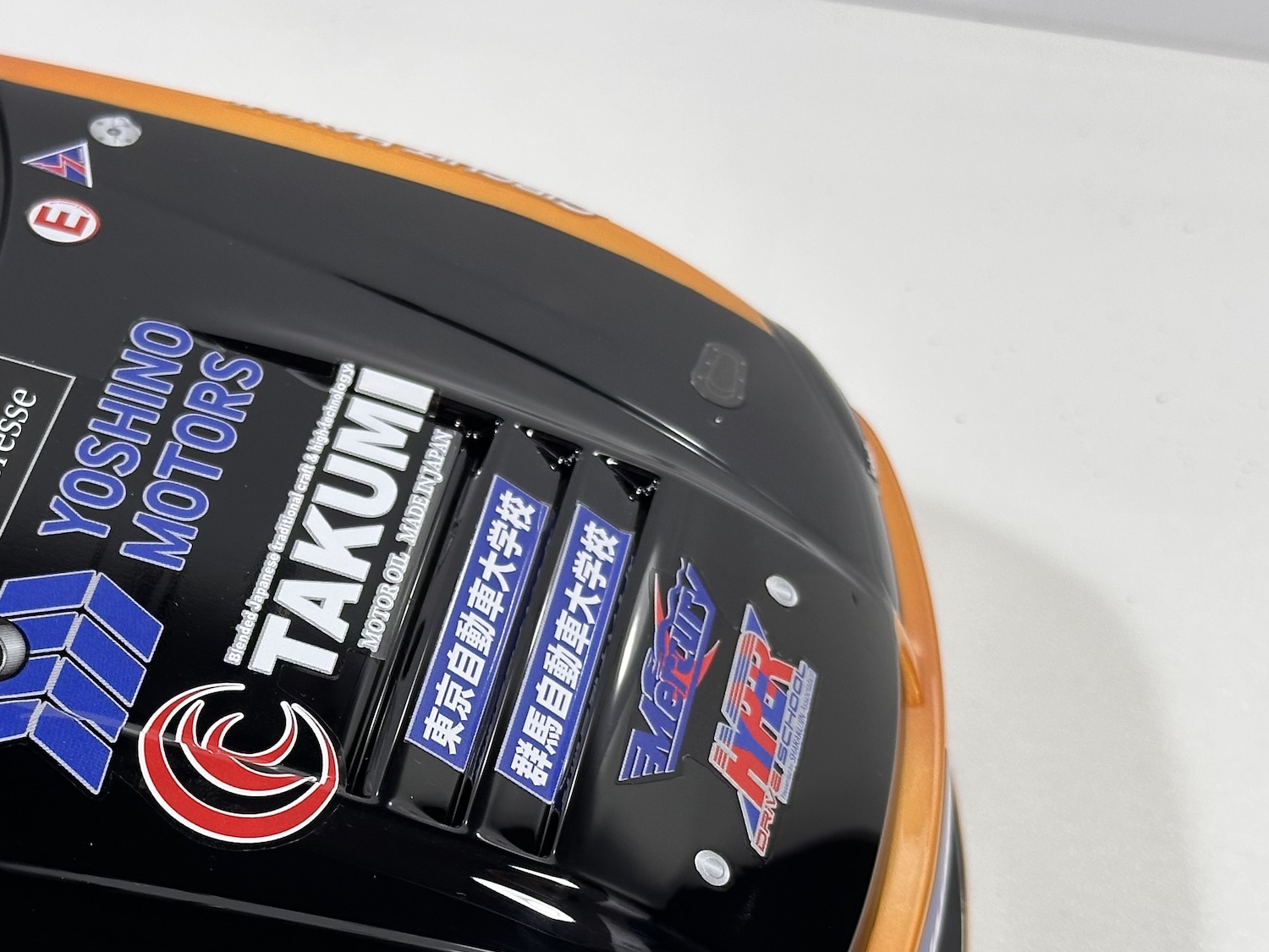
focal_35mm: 80
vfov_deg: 18.2
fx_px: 2933
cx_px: 240
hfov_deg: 24.0
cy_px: 788
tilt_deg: -49.2
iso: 80
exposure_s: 1/119
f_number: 1.78
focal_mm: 6.86
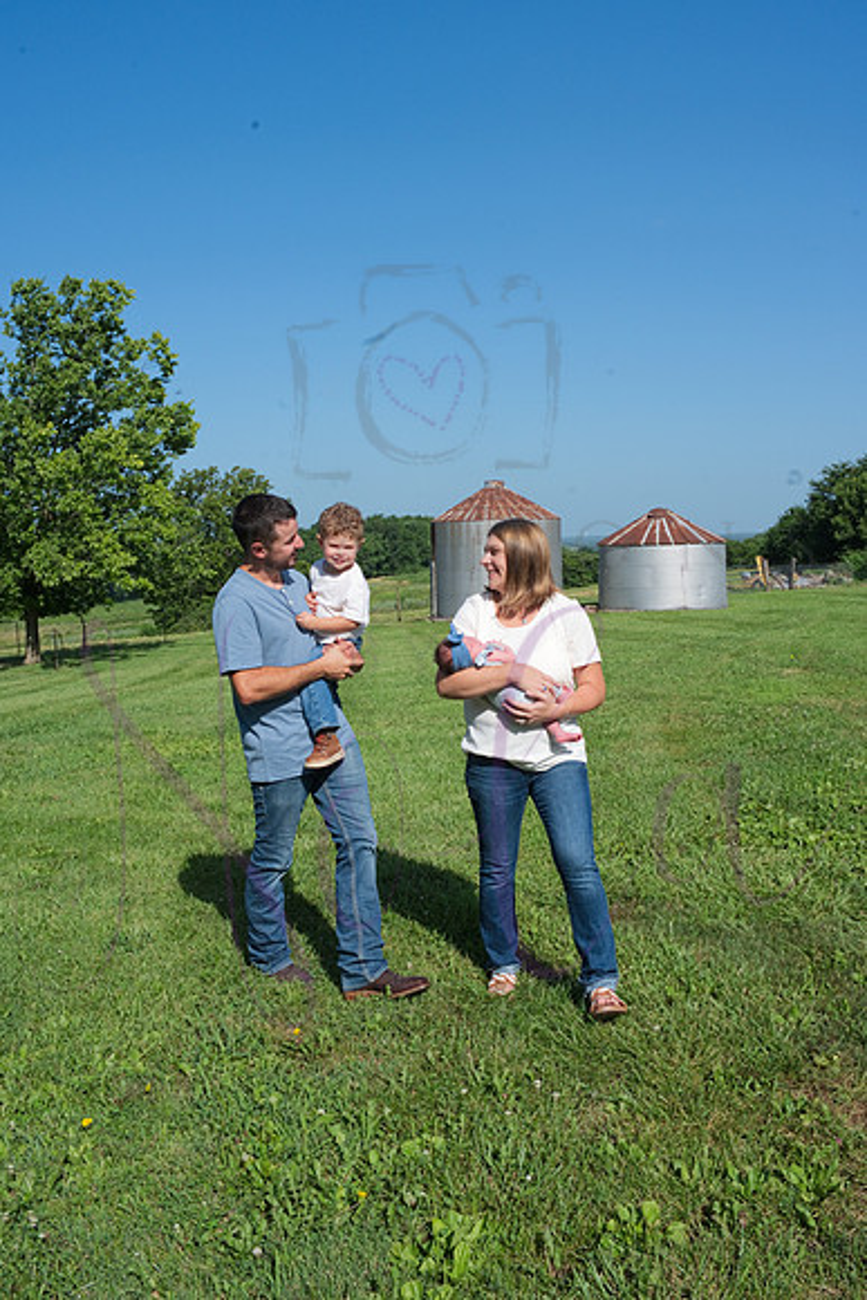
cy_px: 650
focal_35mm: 32
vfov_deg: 59.5
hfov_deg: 41.7
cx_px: 434
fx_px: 1137
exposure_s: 1/320
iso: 400
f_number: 14
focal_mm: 31.5
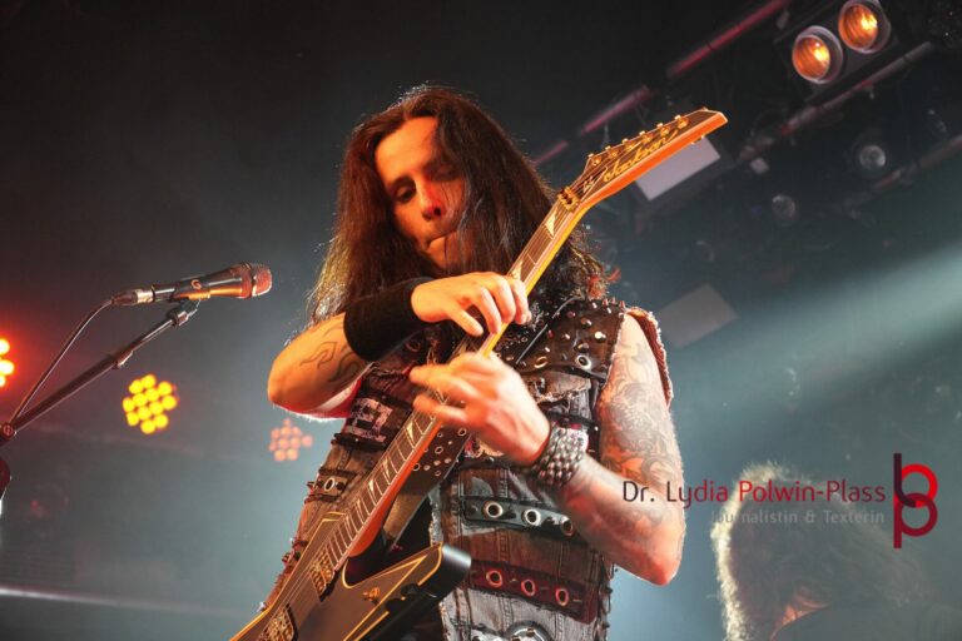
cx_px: 481
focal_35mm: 81
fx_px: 2164
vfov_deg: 16.9
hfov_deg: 25.1
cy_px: 320
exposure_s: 1/160
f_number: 4.5
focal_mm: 54
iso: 2500
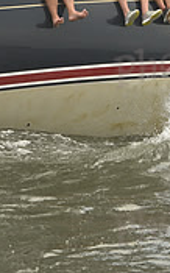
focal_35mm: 237
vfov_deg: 8.8
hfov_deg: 5.5
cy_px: -12
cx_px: 34
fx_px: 1761
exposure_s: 1/800
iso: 250
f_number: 6.3
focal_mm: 70
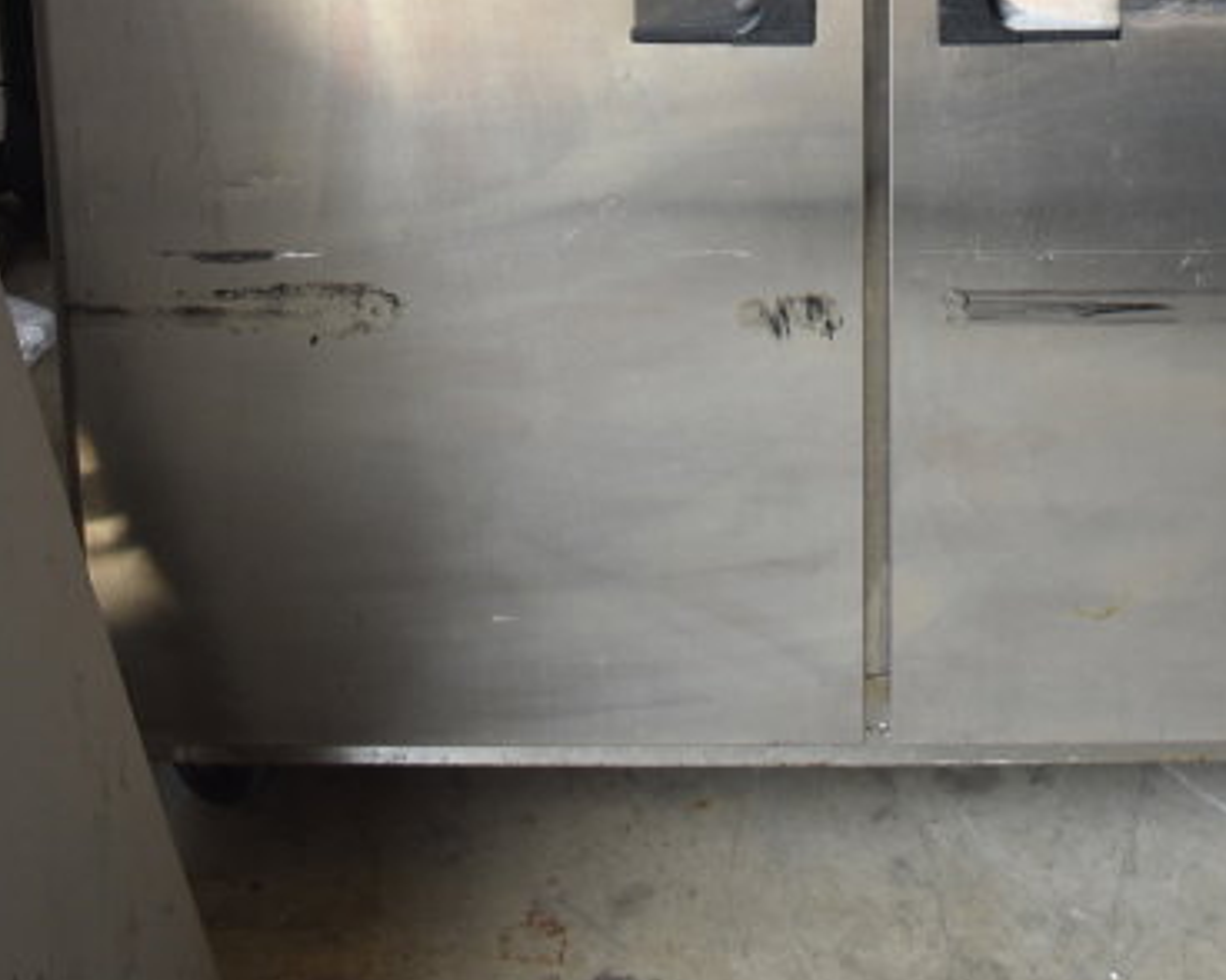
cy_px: -455
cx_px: 790
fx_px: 2539
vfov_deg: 19.3
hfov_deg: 27.0
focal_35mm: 70
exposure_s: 1/100
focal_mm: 20
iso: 200
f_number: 5
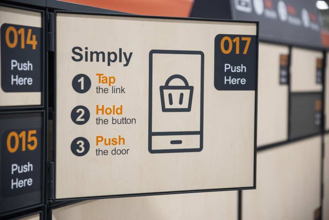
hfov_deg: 28.8
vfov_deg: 19.5
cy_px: 110
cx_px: 164
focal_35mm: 70
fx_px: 640
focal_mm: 70
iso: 800
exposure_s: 1/160
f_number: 2.8
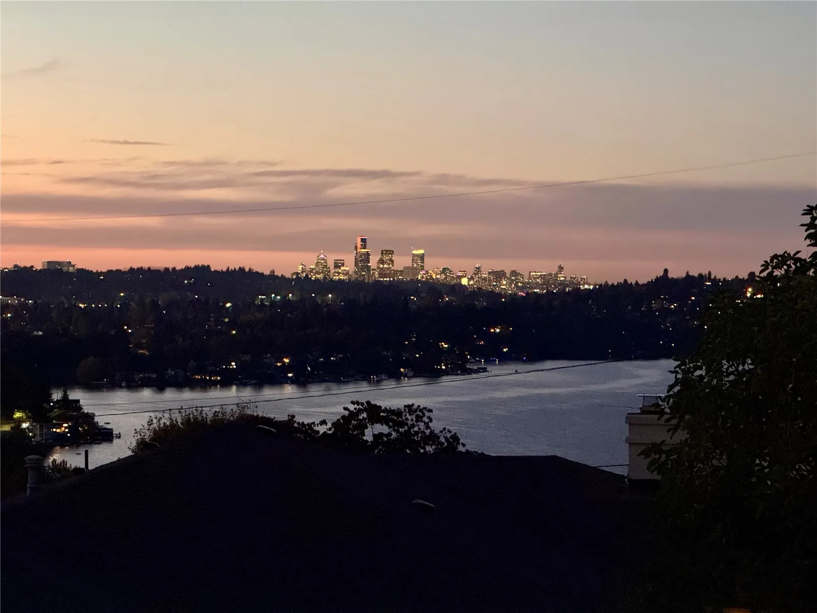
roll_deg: -0.5
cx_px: 408
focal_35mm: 120
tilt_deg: -0.1
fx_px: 2832
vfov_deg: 12.3
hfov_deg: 16.4
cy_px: 306
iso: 2000
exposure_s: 1/24
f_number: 2.8
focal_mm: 15.66
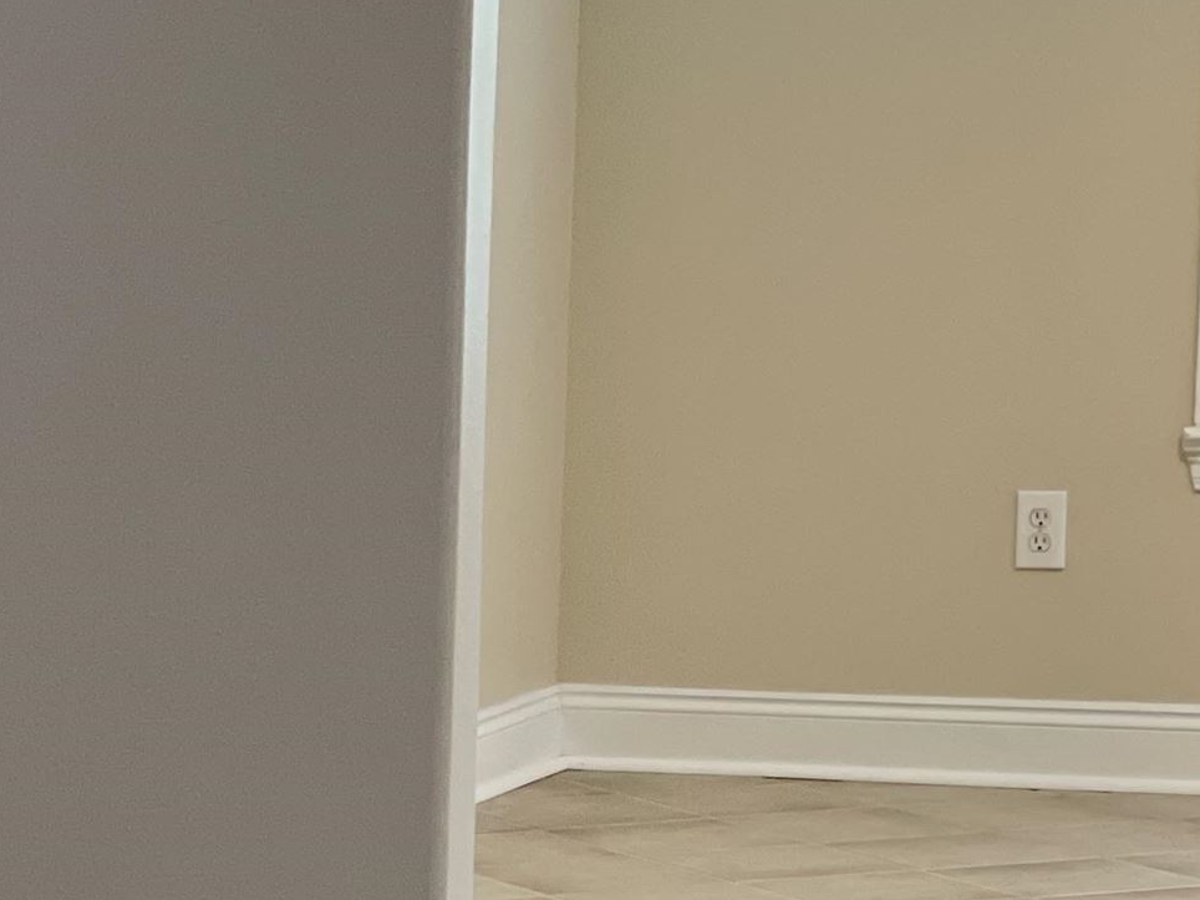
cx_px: -483
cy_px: 1302
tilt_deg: -11.5
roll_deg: +0.5
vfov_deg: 7.2
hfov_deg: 9.5
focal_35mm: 204
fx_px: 7072
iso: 250
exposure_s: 1/40
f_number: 2.2
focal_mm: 7.5
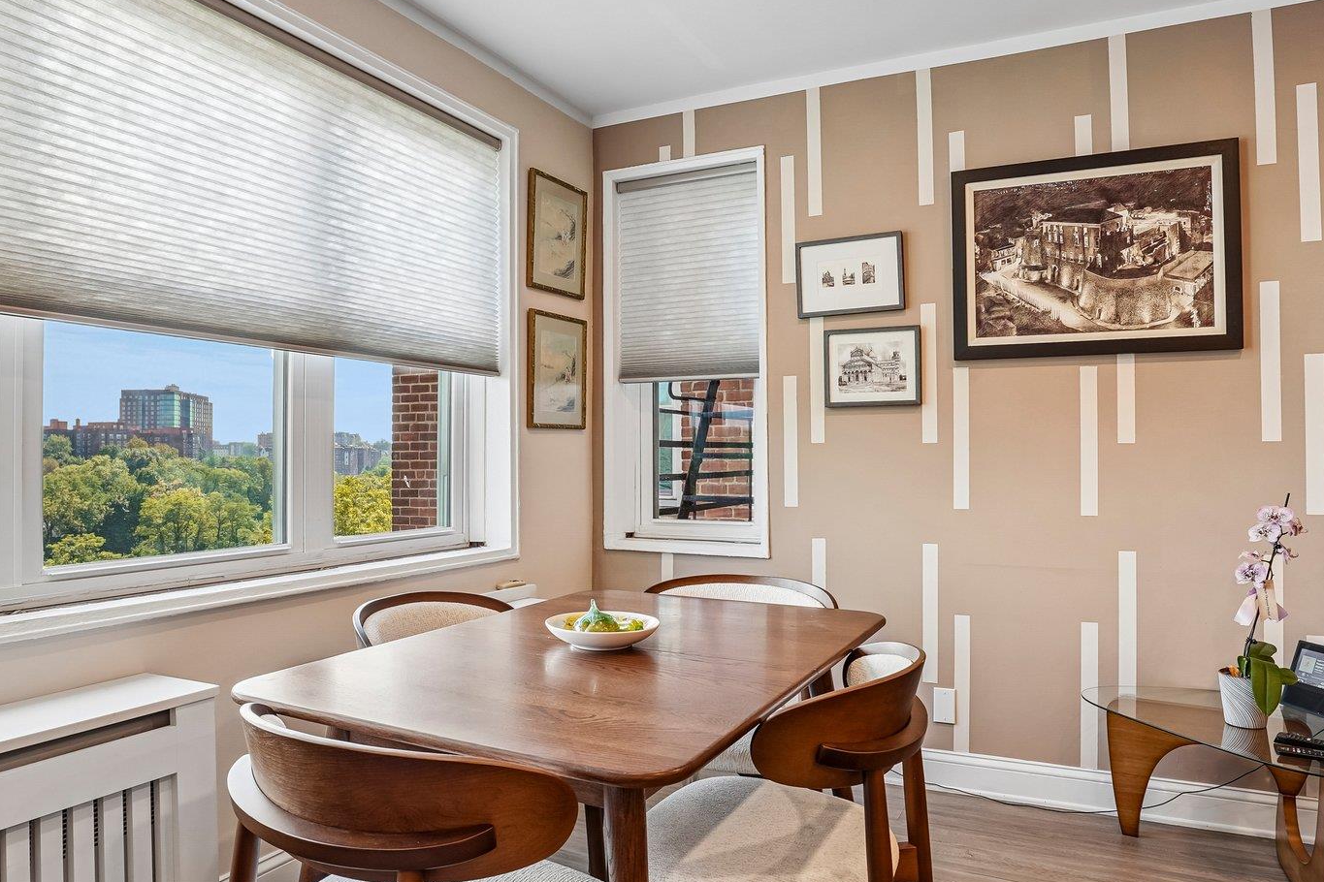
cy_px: 448
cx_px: 617
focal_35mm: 24
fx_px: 883
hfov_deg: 73.7
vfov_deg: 53.1
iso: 160
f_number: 8
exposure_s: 1/25
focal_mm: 16
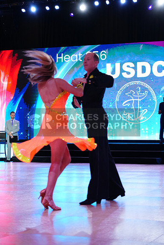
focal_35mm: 86
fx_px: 587
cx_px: 82
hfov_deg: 15.9
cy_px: 122
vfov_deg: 23.6
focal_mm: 86
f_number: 4
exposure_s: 1/400
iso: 2500
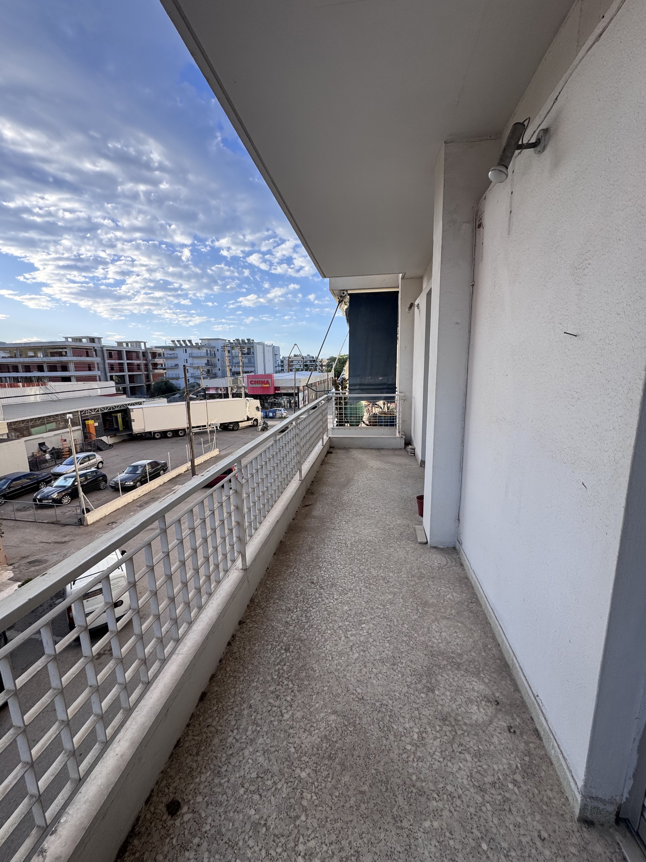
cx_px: 323
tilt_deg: -9.9
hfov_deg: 85.7
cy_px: 431
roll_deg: +0.5
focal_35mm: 14
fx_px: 348
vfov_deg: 102.1
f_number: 2.2
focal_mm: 2.22
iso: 40
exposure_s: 1/596
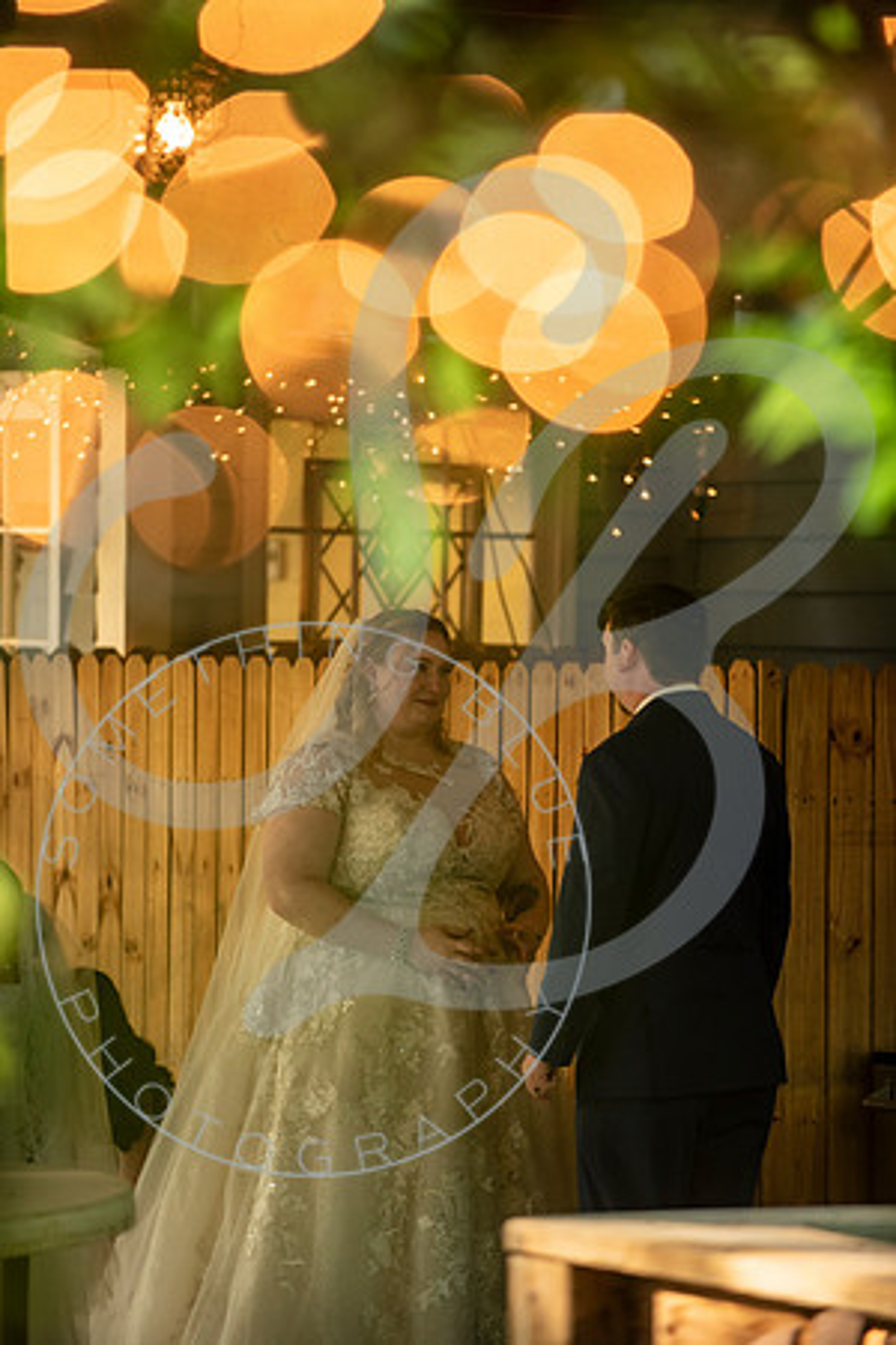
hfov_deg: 7.2
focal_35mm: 190
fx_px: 7093
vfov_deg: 10.8
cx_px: 448
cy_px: 672
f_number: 2.8
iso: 1250
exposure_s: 1/250
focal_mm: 190
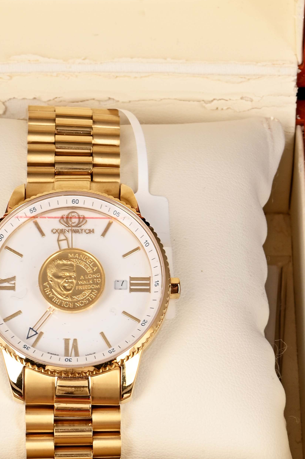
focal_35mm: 257
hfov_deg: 5.3
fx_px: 3270
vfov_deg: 8.0
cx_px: 58
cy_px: 123
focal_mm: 105
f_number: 22
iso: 320
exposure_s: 1/100
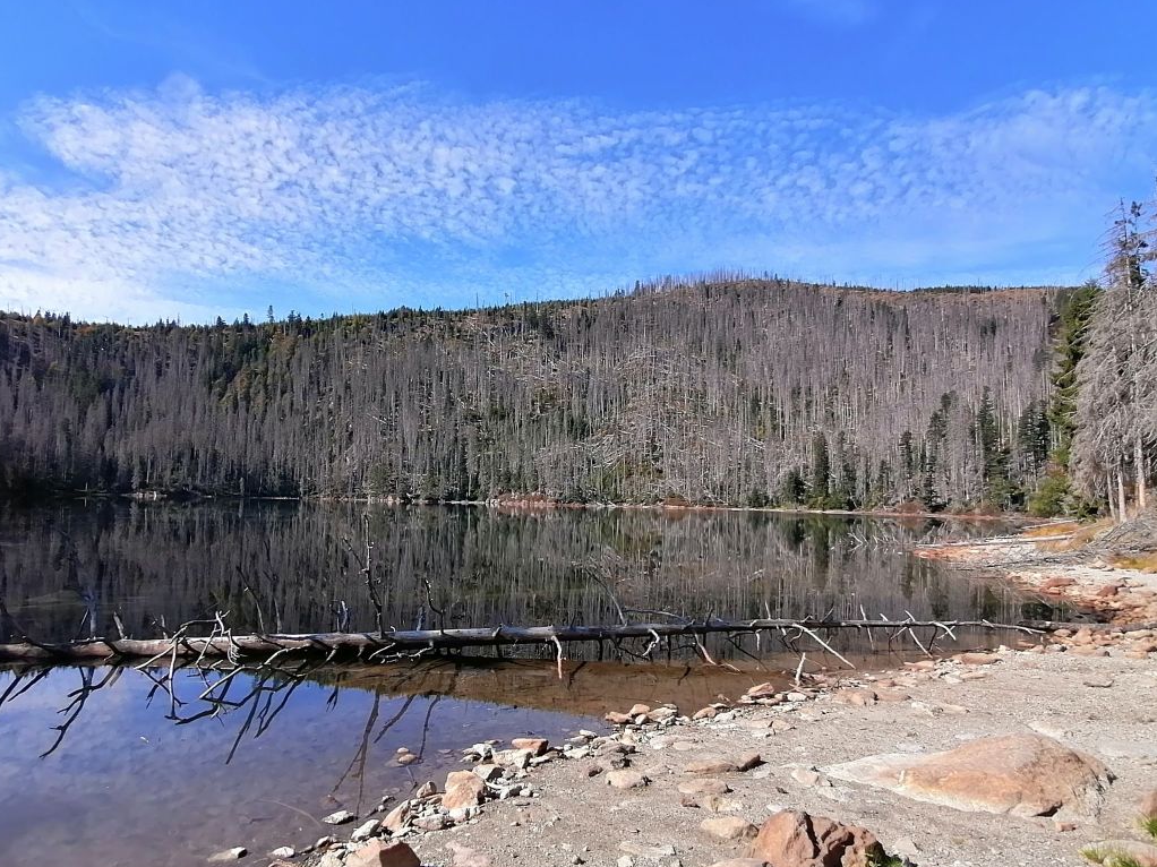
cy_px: 470
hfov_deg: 73.8
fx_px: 769
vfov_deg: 58.8
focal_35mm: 23
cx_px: 531
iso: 50
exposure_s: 1/849
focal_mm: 2.7
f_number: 2.4
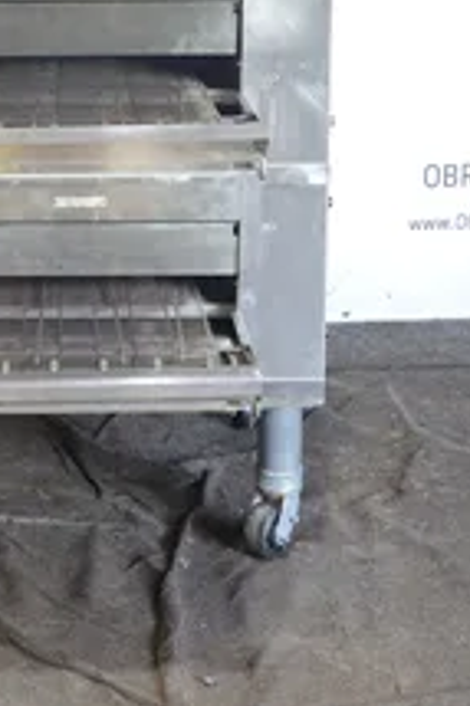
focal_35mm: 82
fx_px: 1608
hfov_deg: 16.4
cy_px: 99
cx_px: 41
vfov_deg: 24.2
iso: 400
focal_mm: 16.21
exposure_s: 1/10
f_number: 4
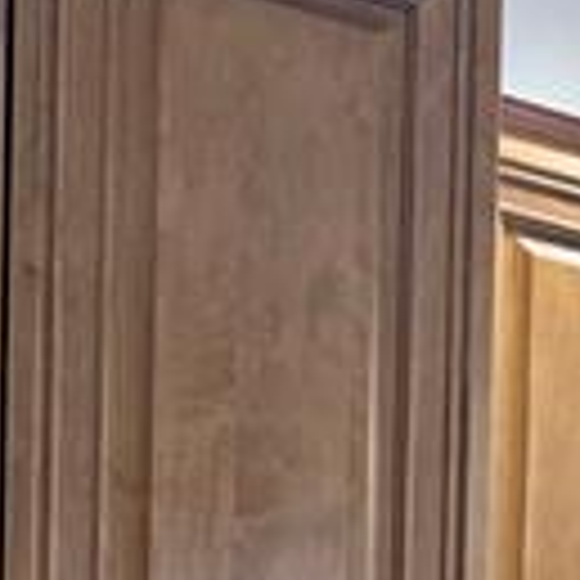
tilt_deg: -3.4
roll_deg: -3.3
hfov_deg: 12.2
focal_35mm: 126
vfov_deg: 11.1
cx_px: 1164
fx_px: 2389
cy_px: 1484
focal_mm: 6.76
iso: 200
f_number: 1.78
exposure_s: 1/91
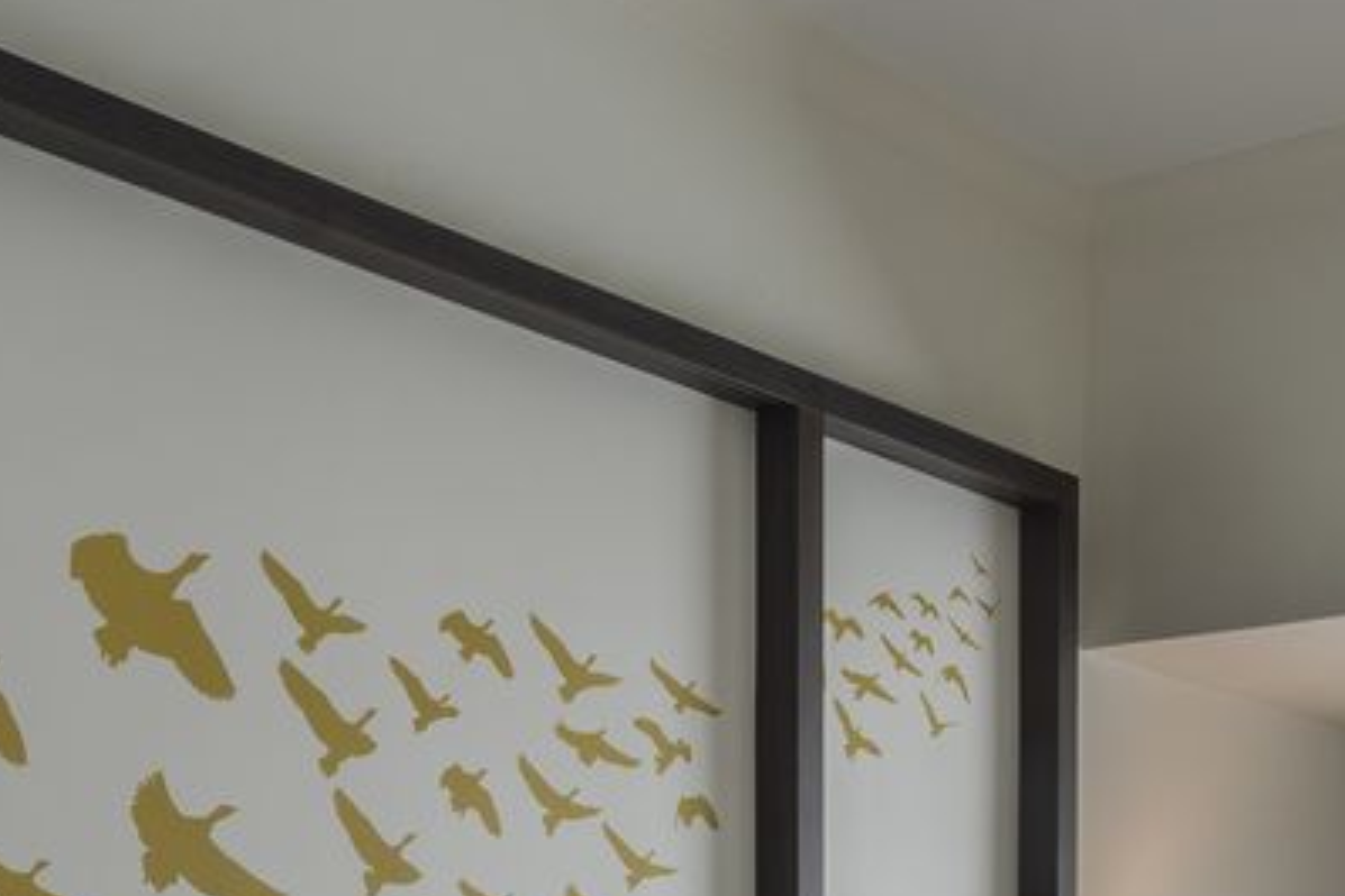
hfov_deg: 28.6
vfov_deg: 18.0
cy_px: 1256
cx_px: 1085
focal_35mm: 69
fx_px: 2578
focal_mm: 17
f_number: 11
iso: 100
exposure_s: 1/3
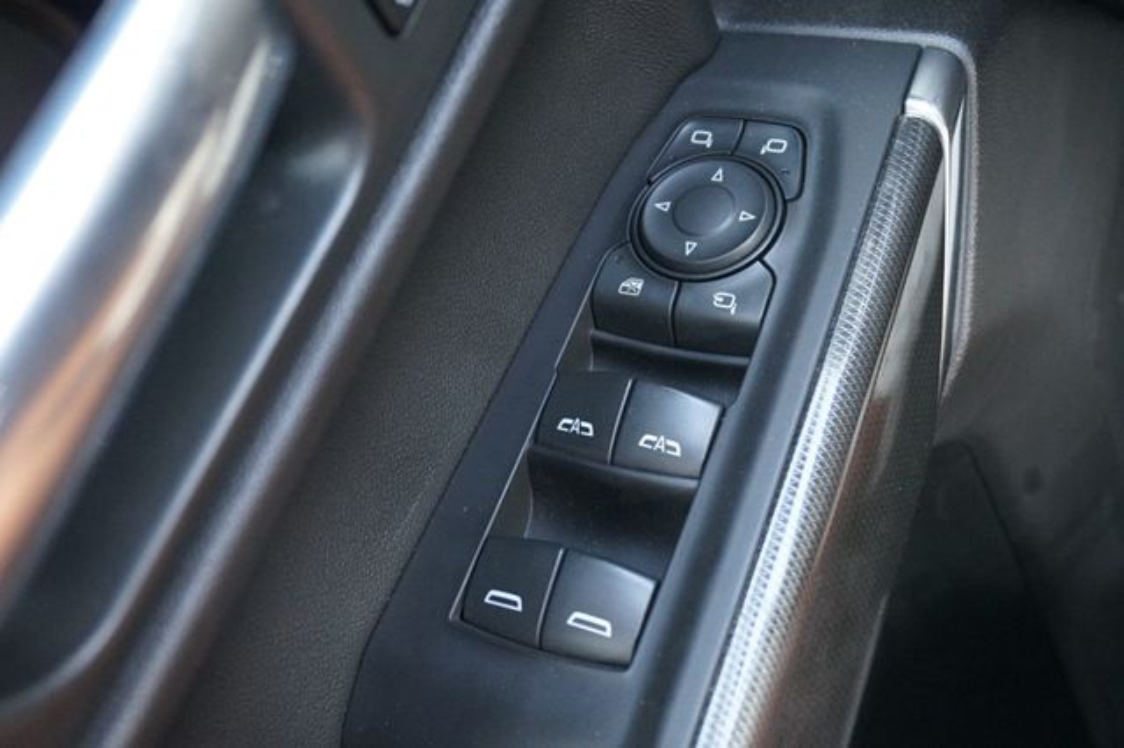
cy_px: 374
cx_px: 562
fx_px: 1357
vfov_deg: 30.8
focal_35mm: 44
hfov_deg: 45.0
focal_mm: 29
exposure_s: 1/60
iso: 2000
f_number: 4.5
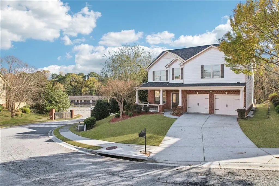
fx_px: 170
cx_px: 140
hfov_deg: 78.6
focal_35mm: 22
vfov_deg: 57.2
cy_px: 93
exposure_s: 1/730
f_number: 2.8
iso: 100
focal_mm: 8.4
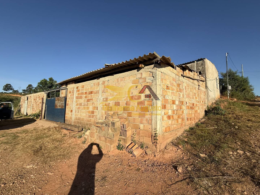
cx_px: 130
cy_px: 98
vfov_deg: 85.7
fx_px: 105
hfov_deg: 102.1
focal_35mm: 14
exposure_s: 1/3125
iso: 50
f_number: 2.2
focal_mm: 2.22
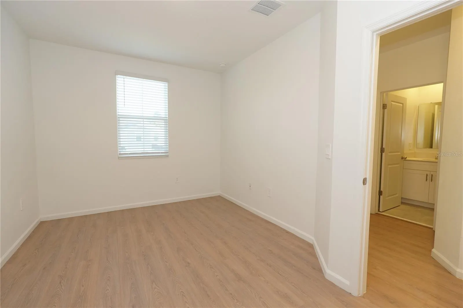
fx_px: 212
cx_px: 232
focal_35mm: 16
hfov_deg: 95.0
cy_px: 154
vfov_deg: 72.0
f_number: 4.5
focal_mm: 11
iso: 400
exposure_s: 1/60
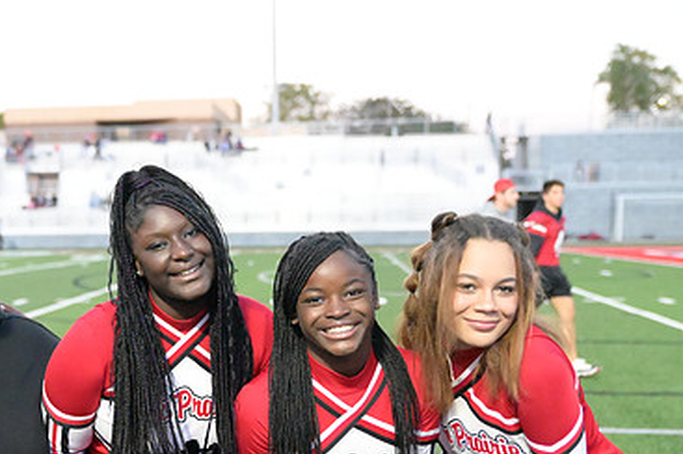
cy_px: 327
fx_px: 1137
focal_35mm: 60
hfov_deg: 32.7
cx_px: 162
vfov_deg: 22.4
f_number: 2.8
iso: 36000
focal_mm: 38
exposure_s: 1/8000
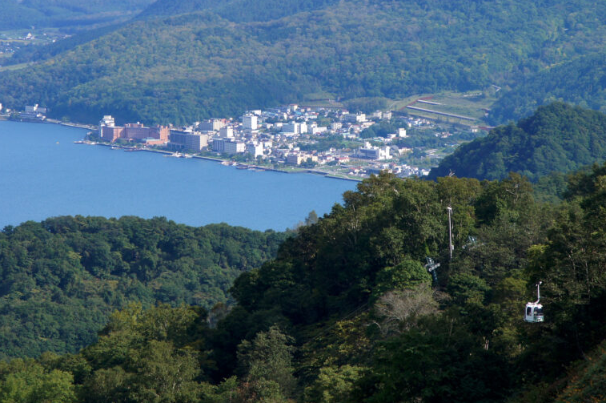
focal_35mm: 131
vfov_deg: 10.4
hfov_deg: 15.7
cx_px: 303
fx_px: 2199
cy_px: 97
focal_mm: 55
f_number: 7.1
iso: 100
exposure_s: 1/100
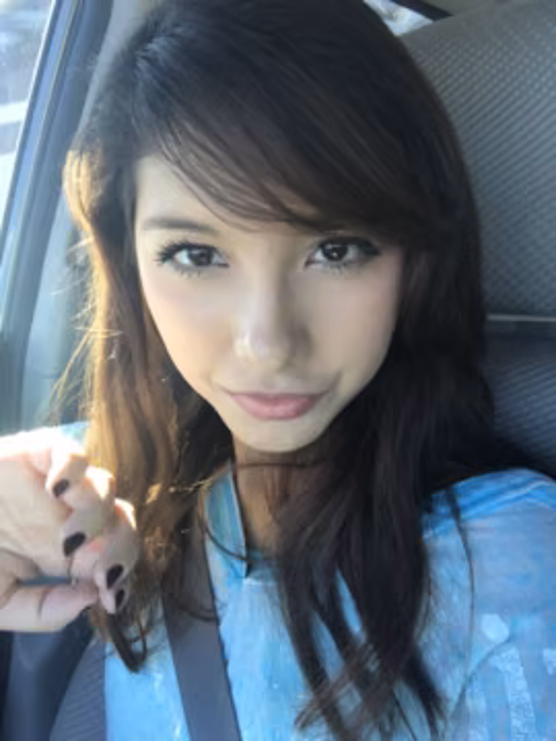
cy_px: 370
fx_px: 685
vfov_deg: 56.8
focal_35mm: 32
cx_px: 278
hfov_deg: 44.2
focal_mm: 2.87
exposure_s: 1/40
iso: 25
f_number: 2.2
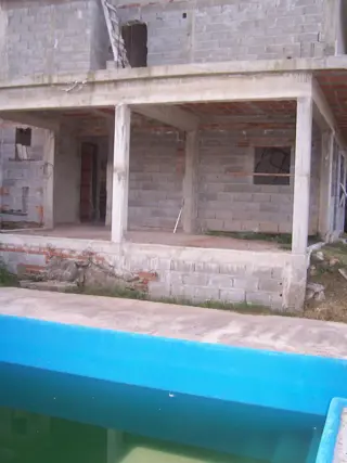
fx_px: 508
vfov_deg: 49.0
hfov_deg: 37.7
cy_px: 232
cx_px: 174
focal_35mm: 38
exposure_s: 1/60
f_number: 2.8
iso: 140
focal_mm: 6.3
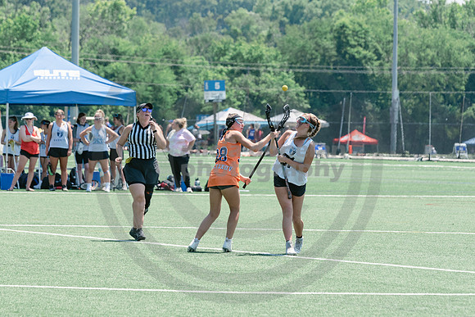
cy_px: 74
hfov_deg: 7.8
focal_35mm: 264
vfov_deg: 5.2
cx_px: 220
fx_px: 3485
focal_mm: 165
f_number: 5.6
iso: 400
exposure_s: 1/2000
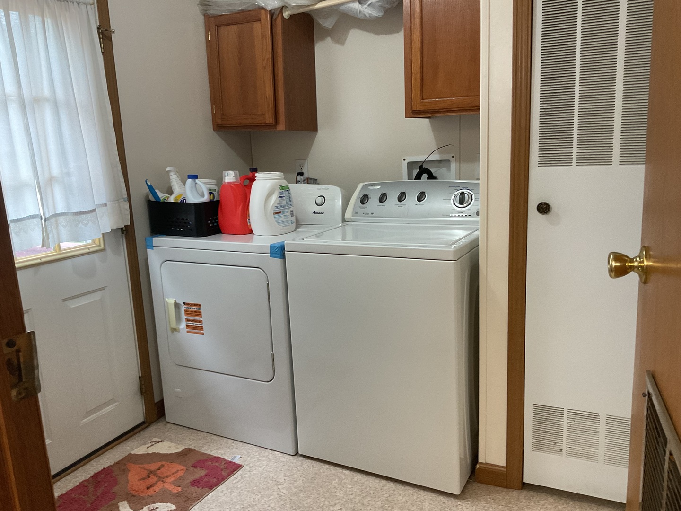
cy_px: 256
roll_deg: +2.2
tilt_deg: -10.4
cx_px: 340
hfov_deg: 61.7
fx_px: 571
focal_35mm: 29
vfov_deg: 48.2
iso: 200
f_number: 1.8
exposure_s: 1/60
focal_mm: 3
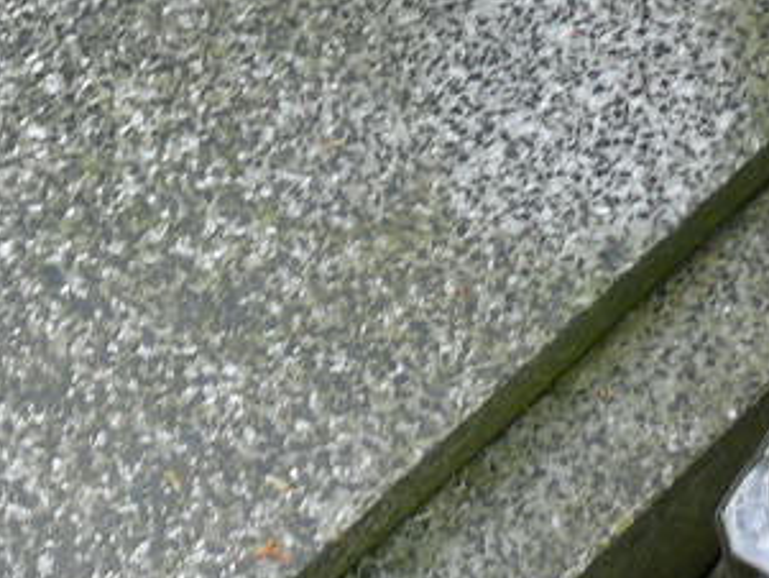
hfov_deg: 10.5
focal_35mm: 186
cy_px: -332
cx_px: 20
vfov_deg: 7.8
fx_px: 4134
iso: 100
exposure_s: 1/200
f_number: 4
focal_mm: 7.4
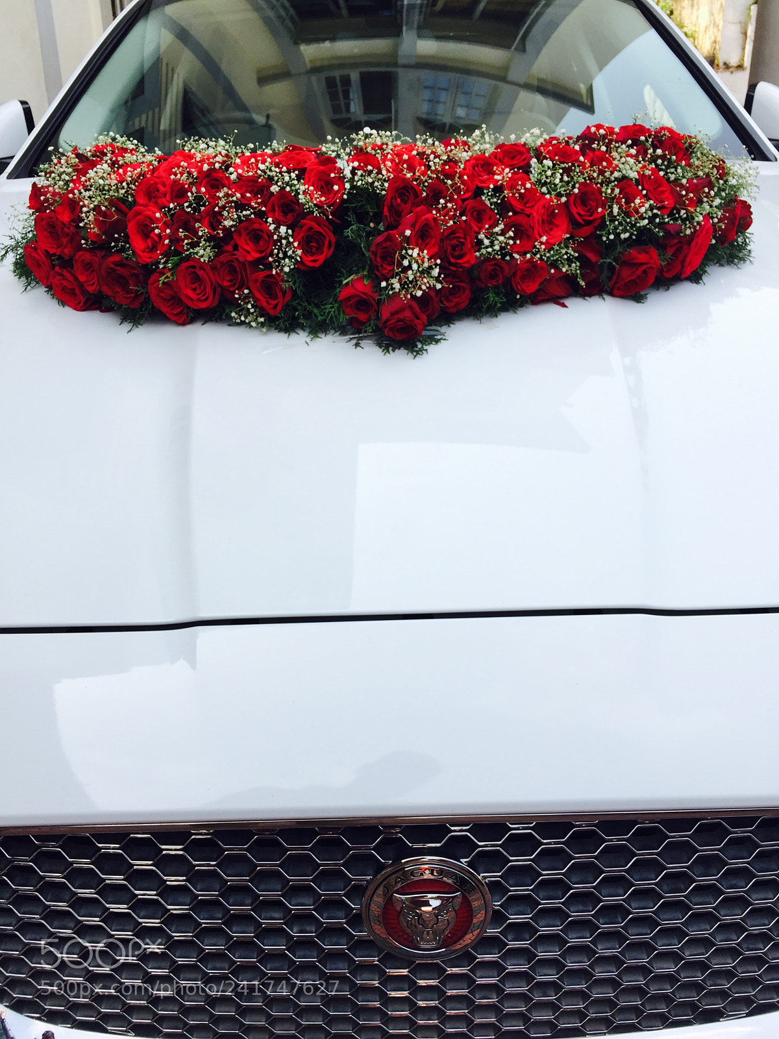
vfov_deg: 61.7
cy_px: 520
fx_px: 870
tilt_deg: -22.1
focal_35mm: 29
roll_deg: +0.7
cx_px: 390
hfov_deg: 48.2
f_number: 2.2
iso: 32
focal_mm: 4.15
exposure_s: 1/557
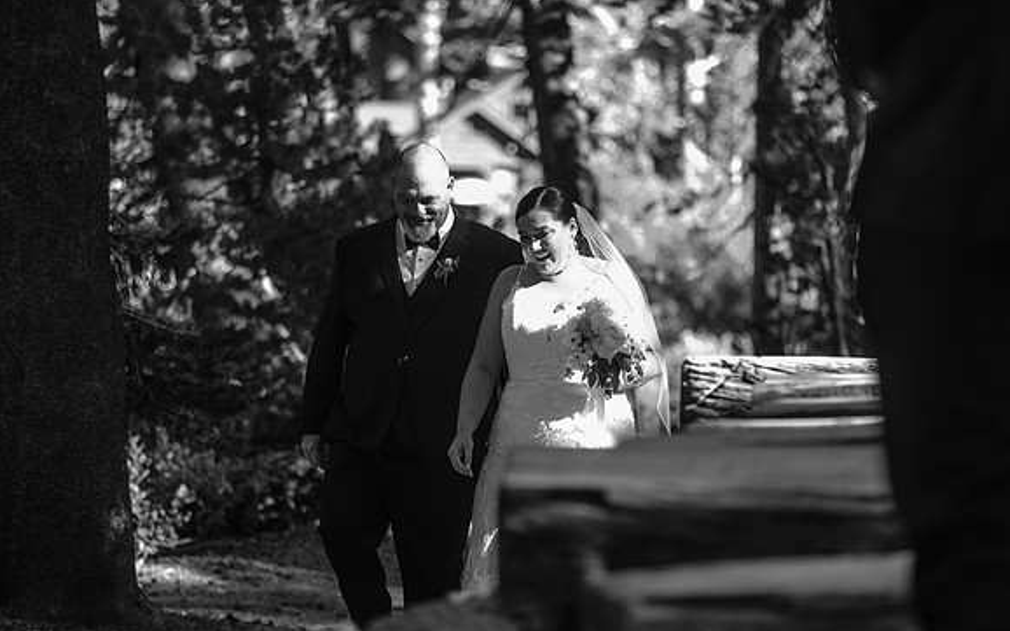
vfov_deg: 6.1
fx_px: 5917
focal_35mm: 215
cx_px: 505
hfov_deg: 9.8
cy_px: 333
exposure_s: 1/340
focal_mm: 140
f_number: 3.2
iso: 800
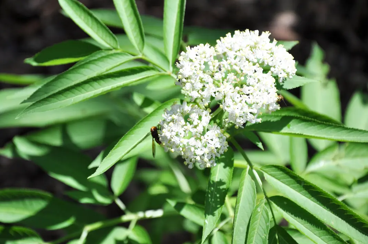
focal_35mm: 188
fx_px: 1915
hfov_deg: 11.0
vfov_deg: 7.3
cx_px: 154
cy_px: 126
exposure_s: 1/500
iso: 220
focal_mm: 105
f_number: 5.6
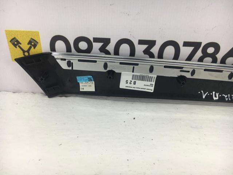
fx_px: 195
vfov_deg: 48.2
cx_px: 116
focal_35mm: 29
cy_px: 88
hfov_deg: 61.7
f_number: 2.2
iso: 25
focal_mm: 4.15
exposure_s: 1/50
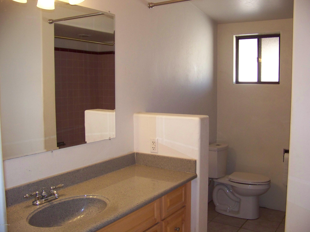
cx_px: 155
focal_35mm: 36
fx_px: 322
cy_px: 116
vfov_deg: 39.7
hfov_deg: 51.4
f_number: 2.8
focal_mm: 5.85
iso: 200
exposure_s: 1/30
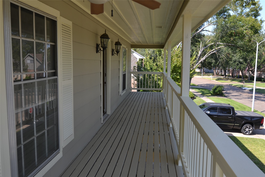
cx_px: 132
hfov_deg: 61.9
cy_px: 88
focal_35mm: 30
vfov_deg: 43.6
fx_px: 221
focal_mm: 20
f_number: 5.6
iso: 100
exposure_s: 1/125
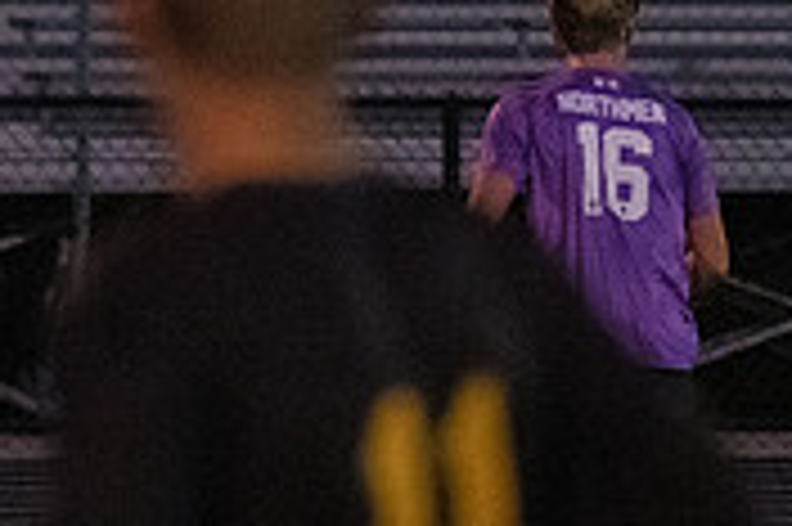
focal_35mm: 987
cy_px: 207
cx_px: 1228
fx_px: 21693
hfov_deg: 2.1
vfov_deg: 1.4
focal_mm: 200
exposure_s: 1/1250
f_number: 4.5
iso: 6400
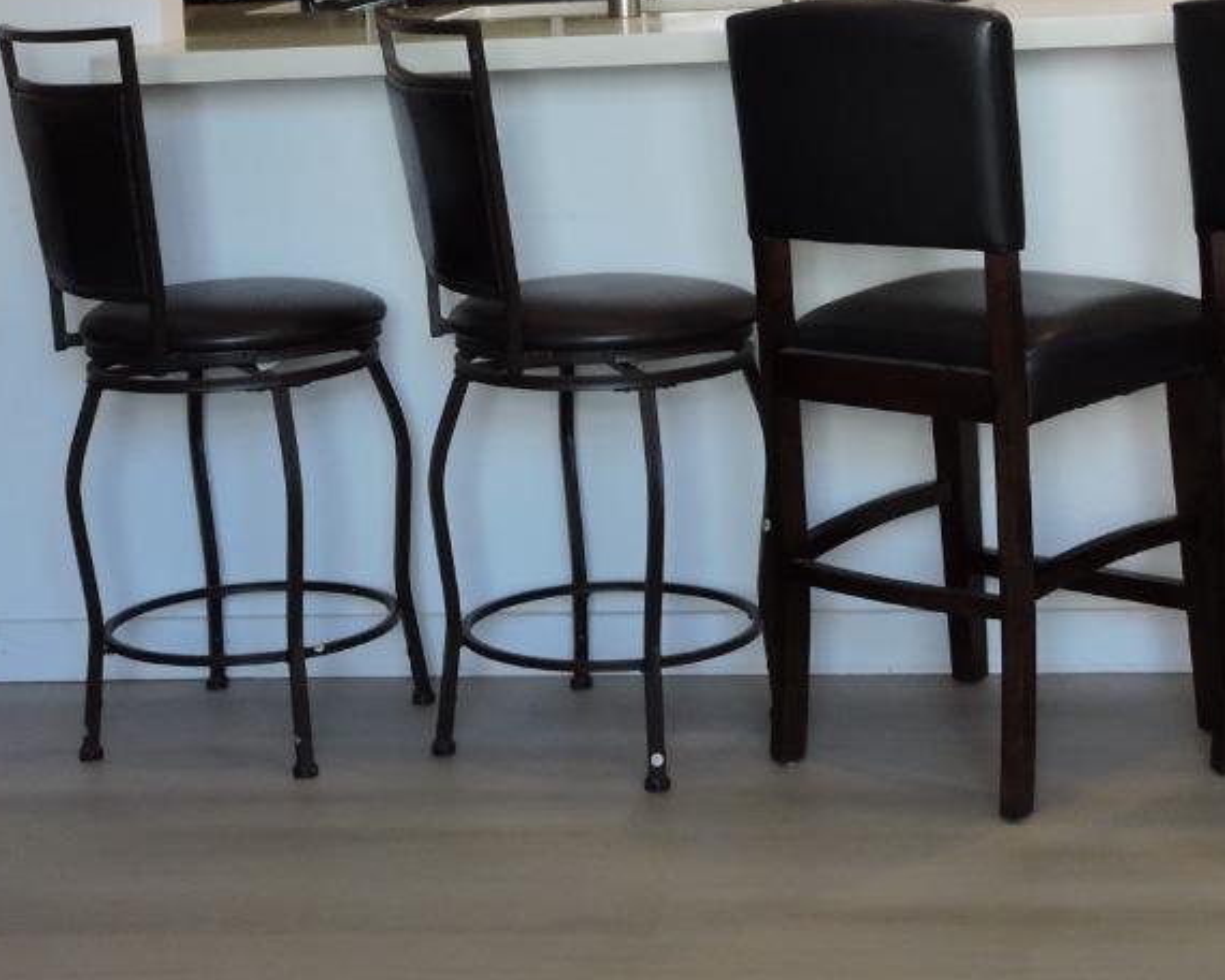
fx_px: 2792
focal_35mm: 77
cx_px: 658
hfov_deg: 24.7
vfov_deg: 19.6
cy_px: 111
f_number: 3.5
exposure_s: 1/30
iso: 200
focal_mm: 5.4
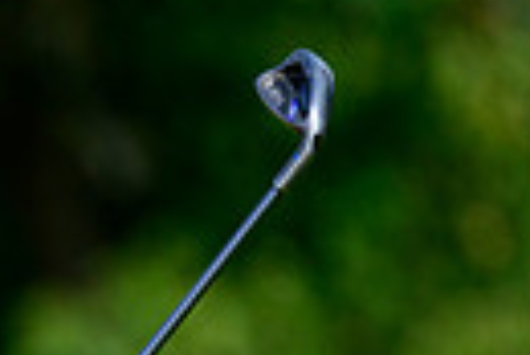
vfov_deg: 0.8
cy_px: 630
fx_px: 26264
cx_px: -351
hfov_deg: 1.2
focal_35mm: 1782
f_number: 5.6
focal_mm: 400
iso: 400
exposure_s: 1/2500
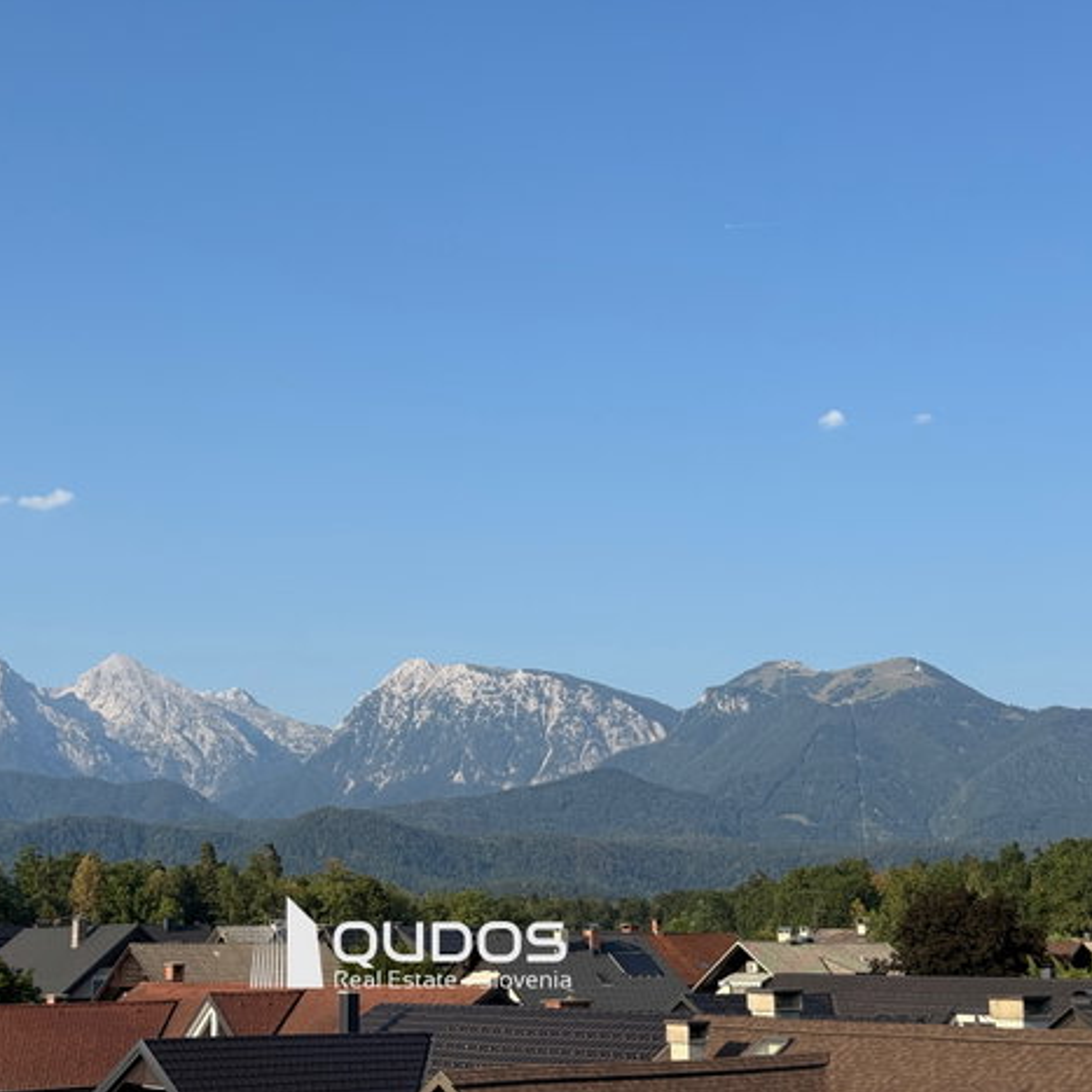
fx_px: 2034
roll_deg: +0.4
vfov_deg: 30.0
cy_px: 545
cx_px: 410
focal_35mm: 57
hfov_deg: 29.9
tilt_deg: +11.4
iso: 64
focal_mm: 6.76
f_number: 1.78
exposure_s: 1/4608
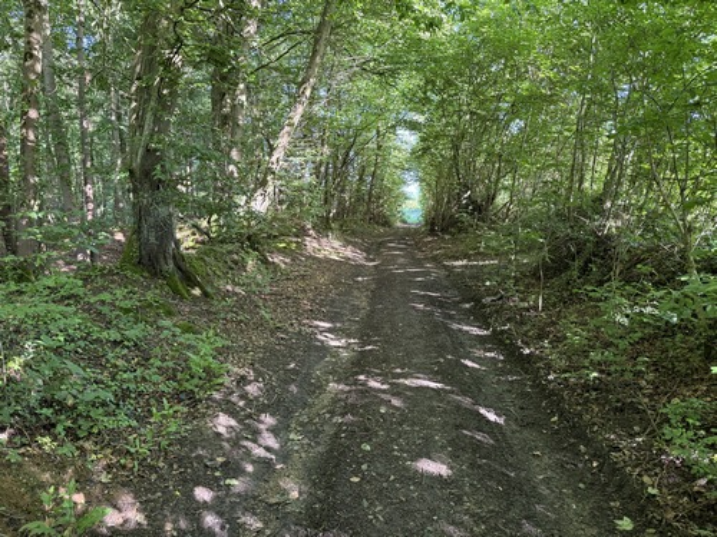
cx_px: 358
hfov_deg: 71.6
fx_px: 497
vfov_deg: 56.8
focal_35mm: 24
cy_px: 268
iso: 200
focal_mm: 6.76
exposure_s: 1/73
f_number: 1.78
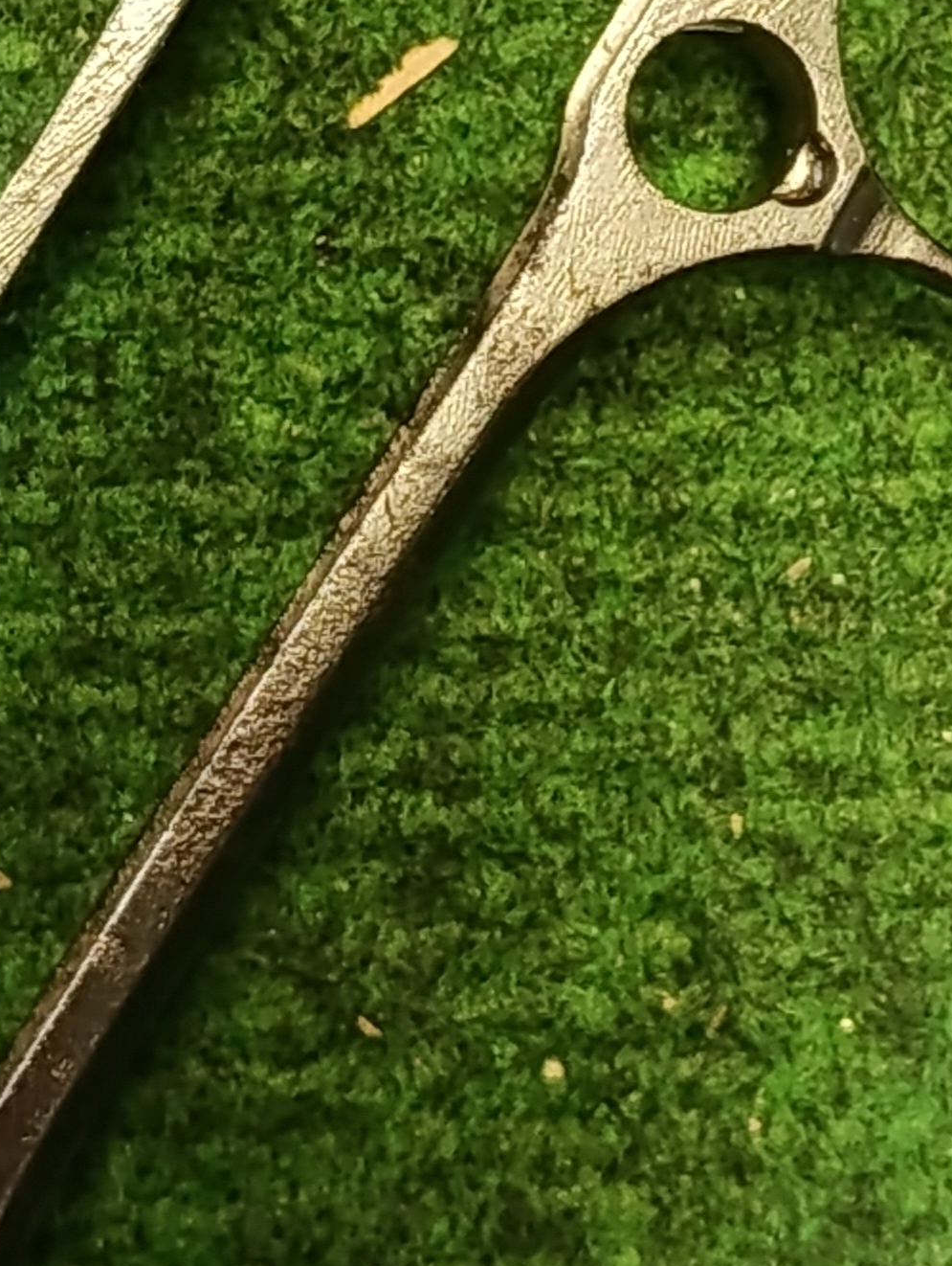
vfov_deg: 13.8
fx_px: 5195
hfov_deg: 10.5
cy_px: 305
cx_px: 414
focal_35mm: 142
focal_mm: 6.14
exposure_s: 1/50
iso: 1000
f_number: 1.6
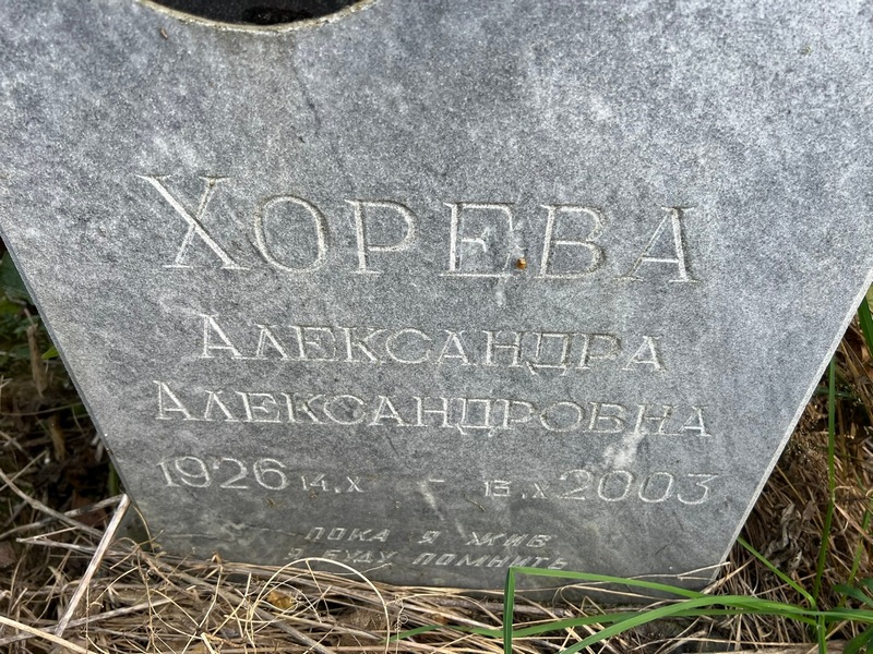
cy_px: 327
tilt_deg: -40.0
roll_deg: -0.7
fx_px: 656
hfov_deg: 67.3
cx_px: 436
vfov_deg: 53.1
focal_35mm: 26
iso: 40
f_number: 1.5
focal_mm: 5.7
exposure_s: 1/290
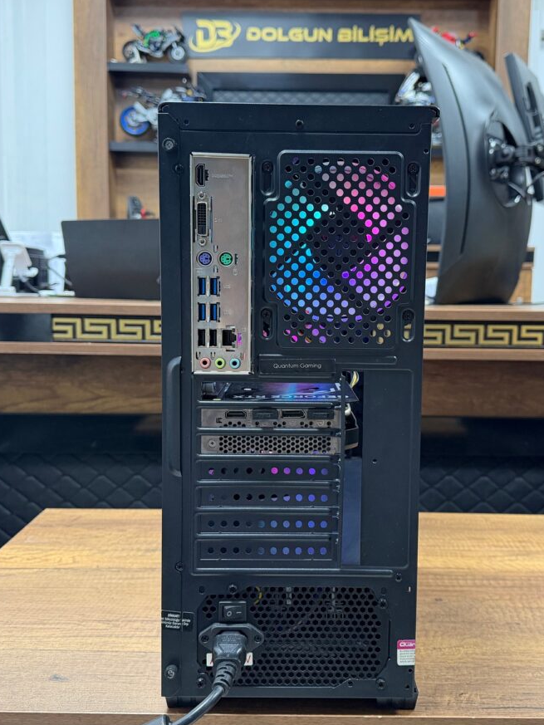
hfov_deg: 42.9
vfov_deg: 55.3
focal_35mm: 33
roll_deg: -0.8
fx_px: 691
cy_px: 357
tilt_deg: -6.0
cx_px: 302
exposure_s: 1/50
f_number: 1.78
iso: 320
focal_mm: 6.76
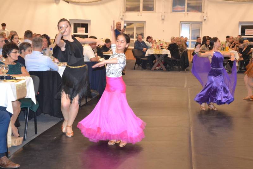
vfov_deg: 20.2
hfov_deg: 29.9
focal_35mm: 68
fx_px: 474
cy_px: 84
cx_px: 126
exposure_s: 1/60
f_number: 4.8
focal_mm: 45
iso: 2500
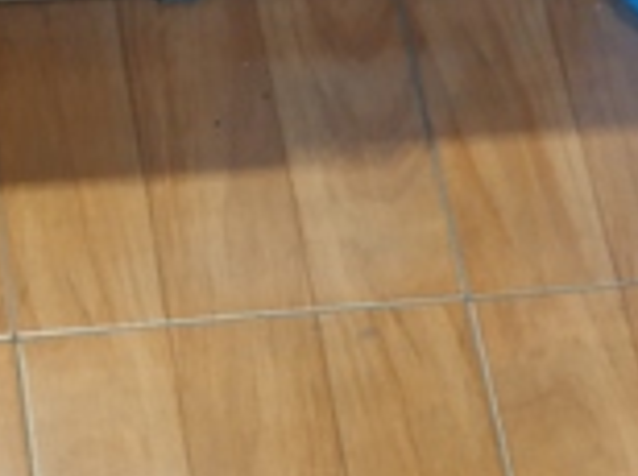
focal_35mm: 112
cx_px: -91
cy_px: 969
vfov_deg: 11.7
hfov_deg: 17.0
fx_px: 2061
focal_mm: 3.82
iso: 744
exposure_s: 1/12
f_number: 1.8
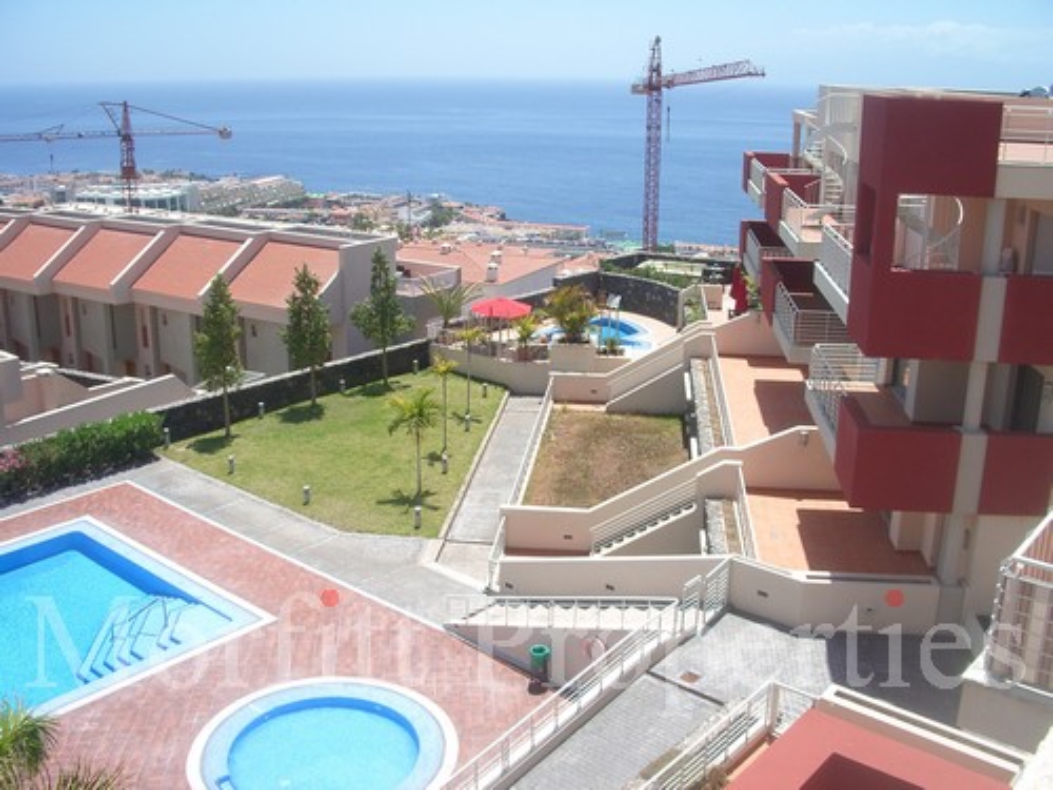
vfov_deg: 40.7
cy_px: 395
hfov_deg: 52.6
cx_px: 526
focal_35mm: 35
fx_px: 1065
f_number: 4.3
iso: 80
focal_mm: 5.8
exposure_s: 1/500
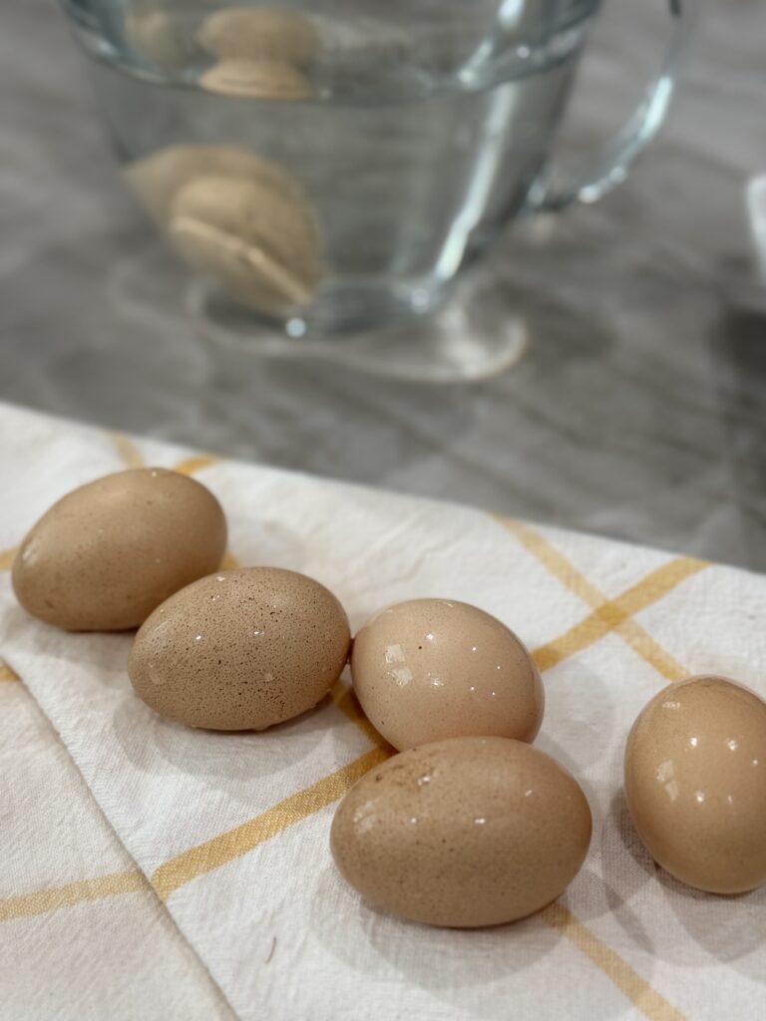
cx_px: 383
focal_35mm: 48
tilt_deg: -39.0
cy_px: 510
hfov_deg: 30.3
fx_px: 1416
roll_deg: -0.3
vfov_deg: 39.7
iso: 200
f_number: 1.78
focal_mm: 6.76
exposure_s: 1/60
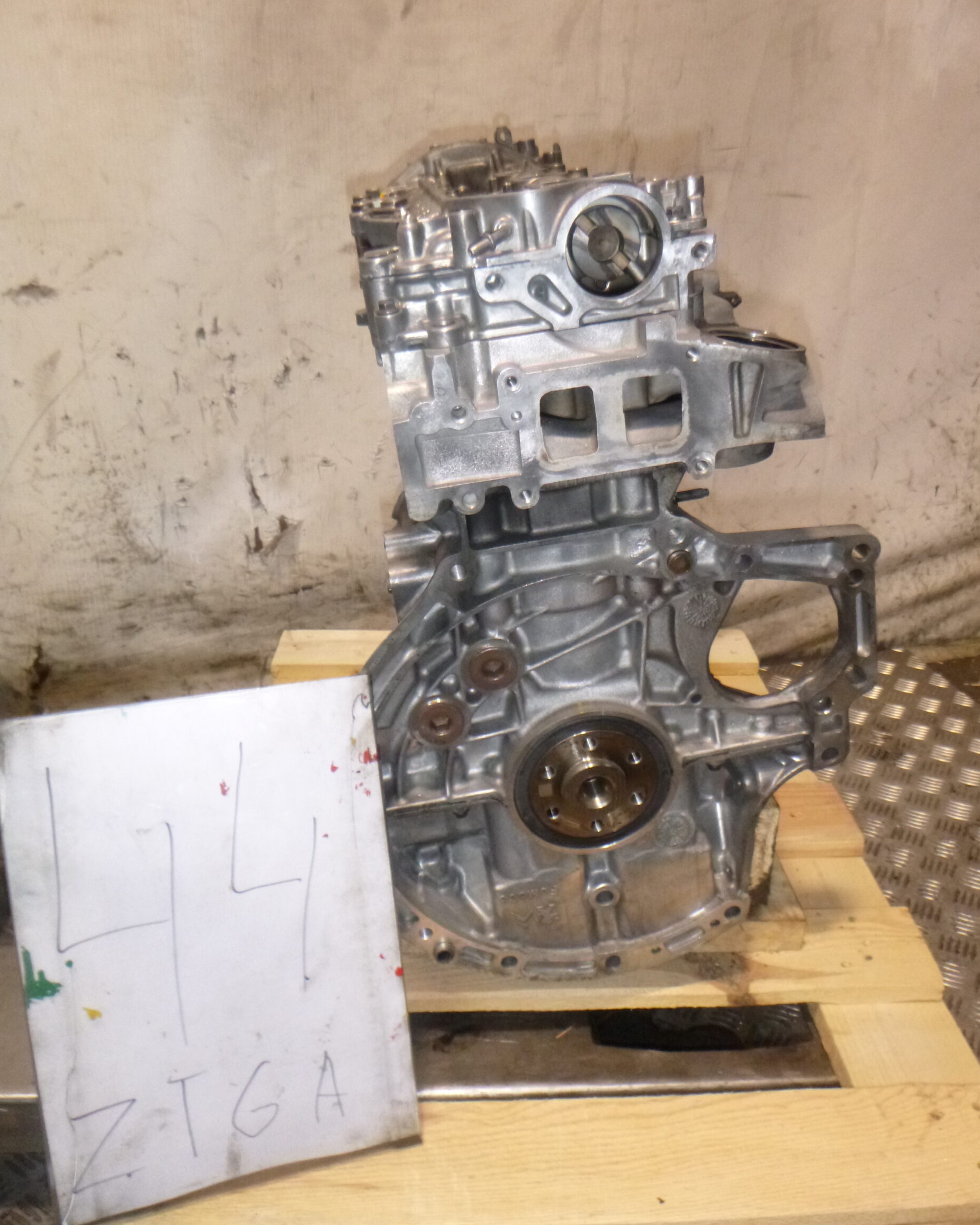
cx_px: 494
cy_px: 579
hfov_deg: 53.2
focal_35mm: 27
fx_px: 979
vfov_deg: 64.0
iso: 400
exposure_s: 1/60
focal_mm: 4.5
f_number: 3.9
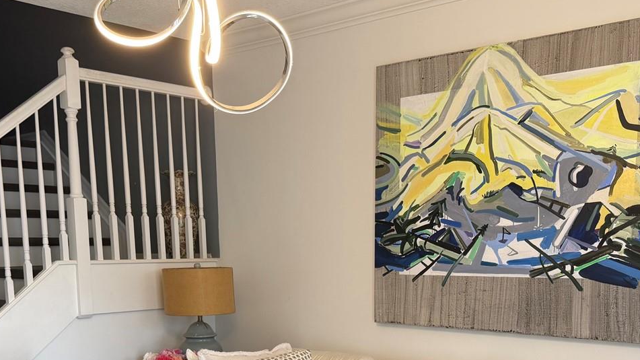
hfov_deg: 46.4
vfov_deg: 25.7
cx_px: 326
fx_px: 747
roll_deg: +1.1
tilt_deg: -10.0
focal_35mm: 44
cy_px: 365
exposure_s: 1/60
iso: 125
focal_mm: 6.76
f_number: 1.78
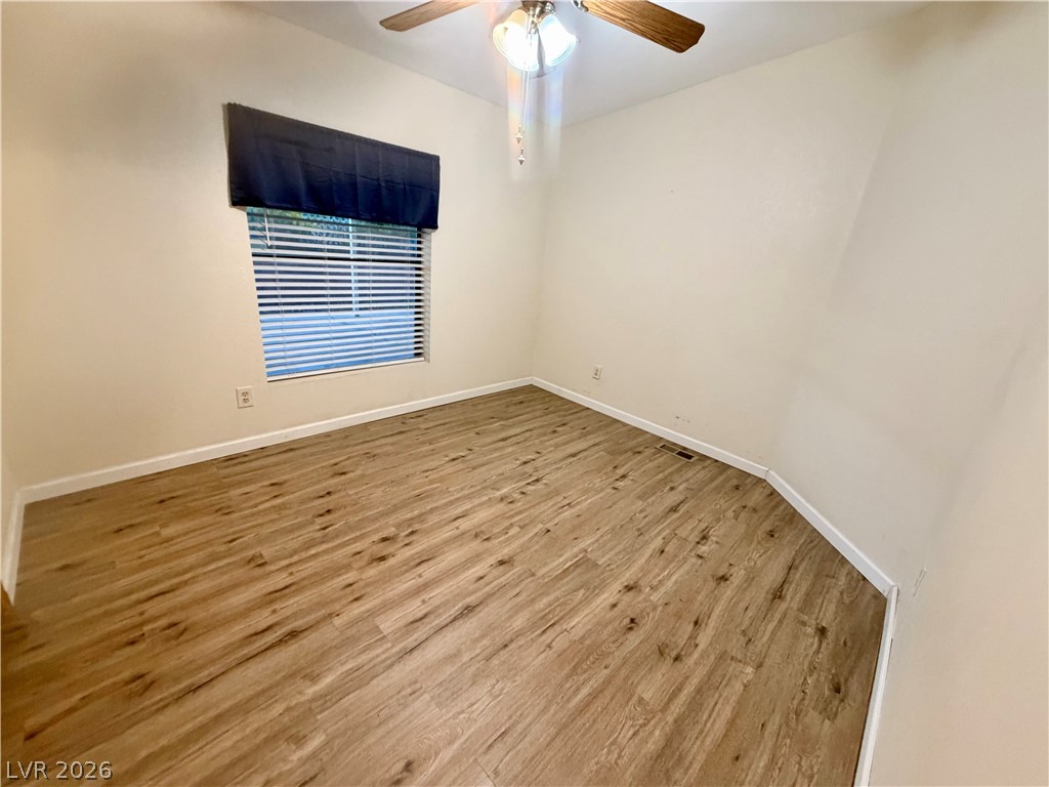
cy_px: 394
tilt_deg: -19.4
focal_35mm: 14
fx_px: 424
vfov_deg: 85.7
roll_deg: -5.2
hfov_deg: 102.1
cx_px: 524
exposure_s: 1/60
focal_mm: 2.22
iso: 400
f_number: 2.2
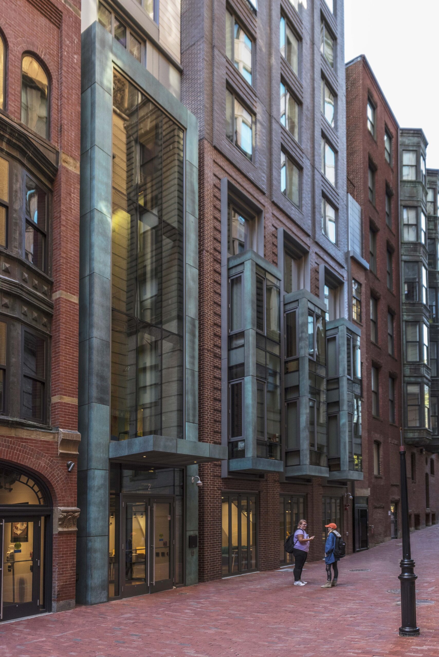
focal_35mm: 24
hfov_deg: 53.2
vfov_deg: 73.7
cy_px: 328
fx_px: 439
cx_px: 220
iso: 1250
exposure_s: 1/250
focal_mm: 24
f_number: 3.5
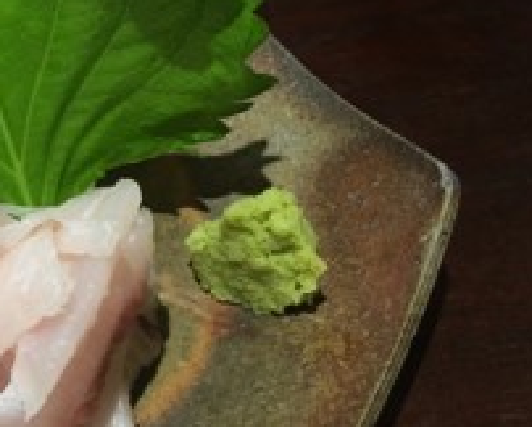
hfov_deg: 27.6
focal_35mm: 63
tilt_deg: -53.2
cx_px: -40
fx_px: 993
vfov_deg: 24.2
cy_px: 245
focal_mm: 4.15
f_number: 2.2
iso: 40
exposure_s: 1/15
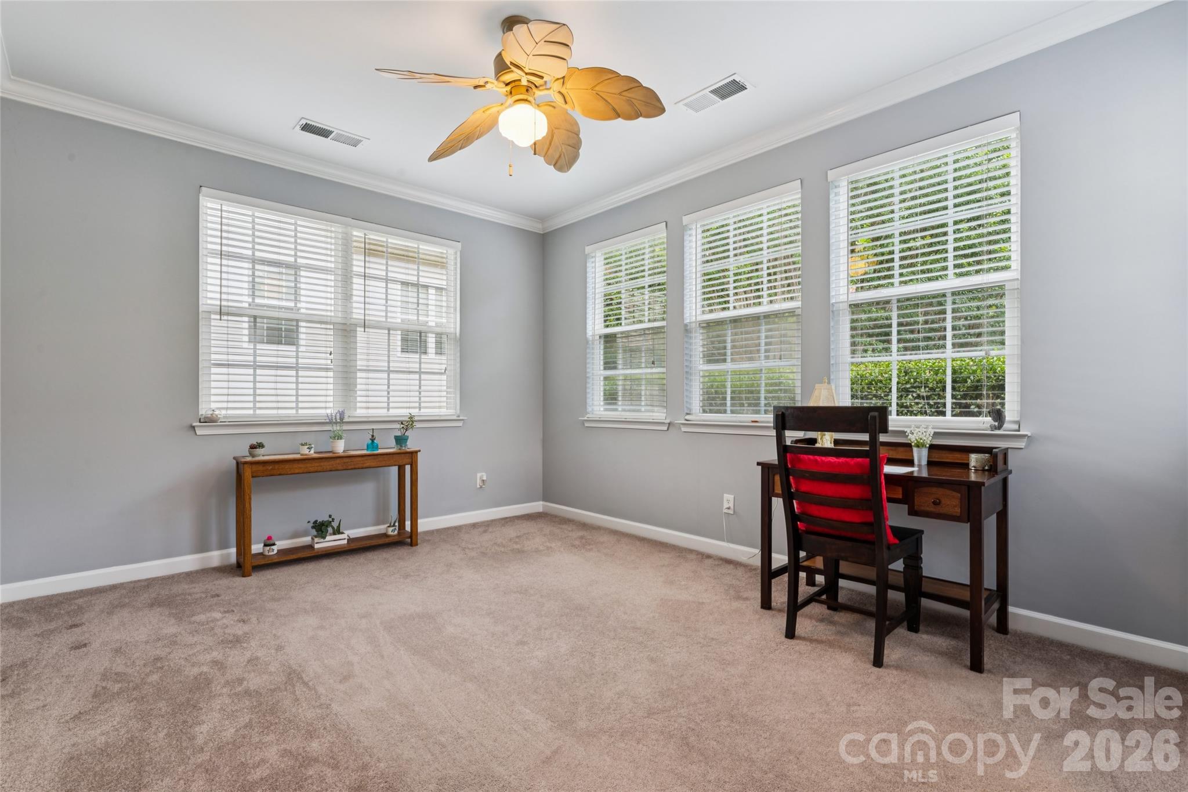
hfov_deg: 94.6
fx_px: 548
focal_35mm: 17
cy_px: 396
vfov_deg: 71.7
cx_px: 594
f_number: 13
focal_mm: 16.6
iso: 100
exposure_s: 1/2.5
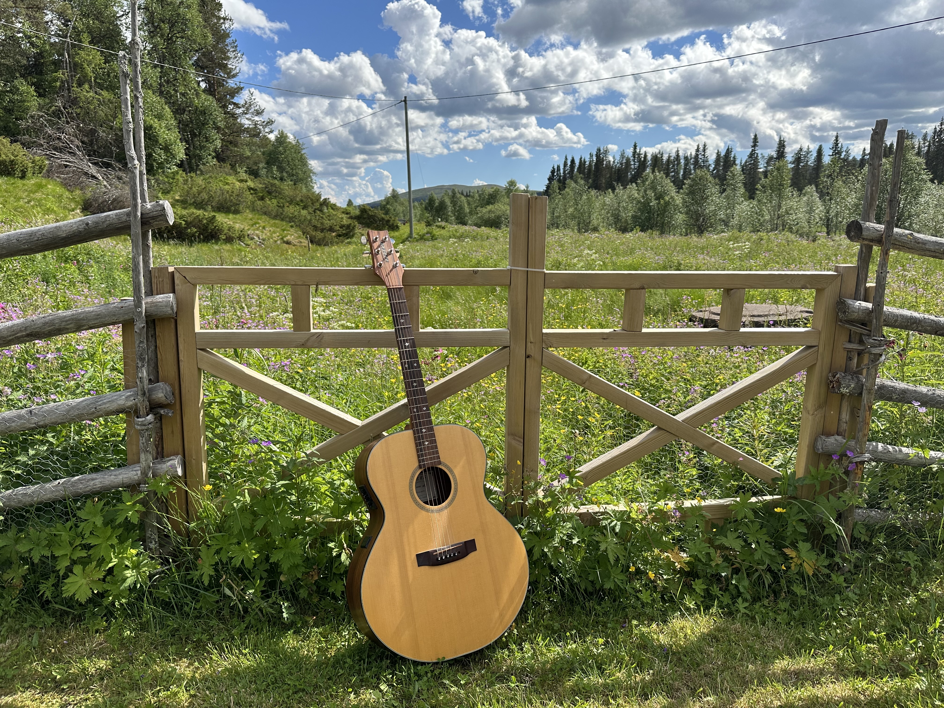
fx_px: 654
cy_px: 354
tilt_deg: -10.6
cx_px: 472
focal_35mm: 24
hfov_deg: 71.6
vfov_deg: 56.8
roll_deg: +0.5
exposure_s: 1/4184
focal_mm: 6.86
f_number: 1.78
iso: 80
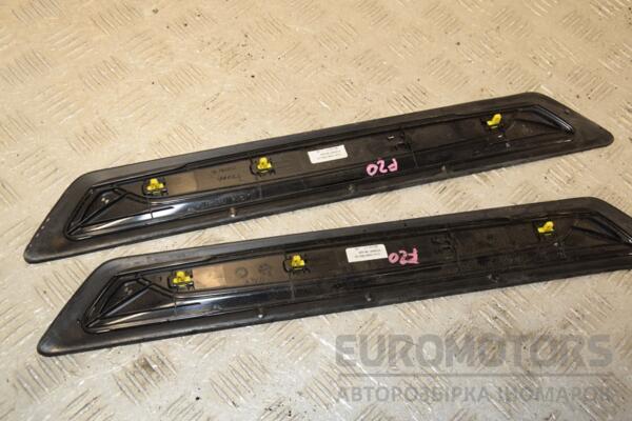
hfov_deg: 43.6
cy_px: 210
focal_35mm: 45
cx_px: 316
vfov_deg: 29.9
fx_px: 790
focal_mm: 30
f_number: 7.1
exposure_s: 1/200
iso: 800
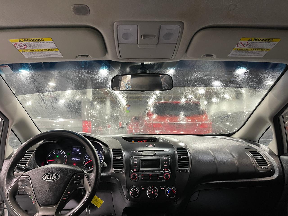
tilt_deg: +2.0
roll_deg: +1.4
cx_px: 144
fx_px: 208
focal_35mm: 25
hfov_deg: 69.4
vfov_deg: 54.9
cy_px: 108
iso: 320
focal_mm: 5.1
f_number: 1.6
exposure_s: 1/60
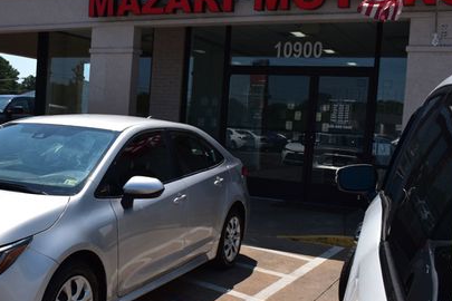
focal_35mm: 50
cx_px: 107
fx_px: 625
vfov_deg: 27.1
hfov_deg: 38.6
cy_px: 172
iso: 200
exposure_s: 1/500
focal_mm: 21
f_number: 11
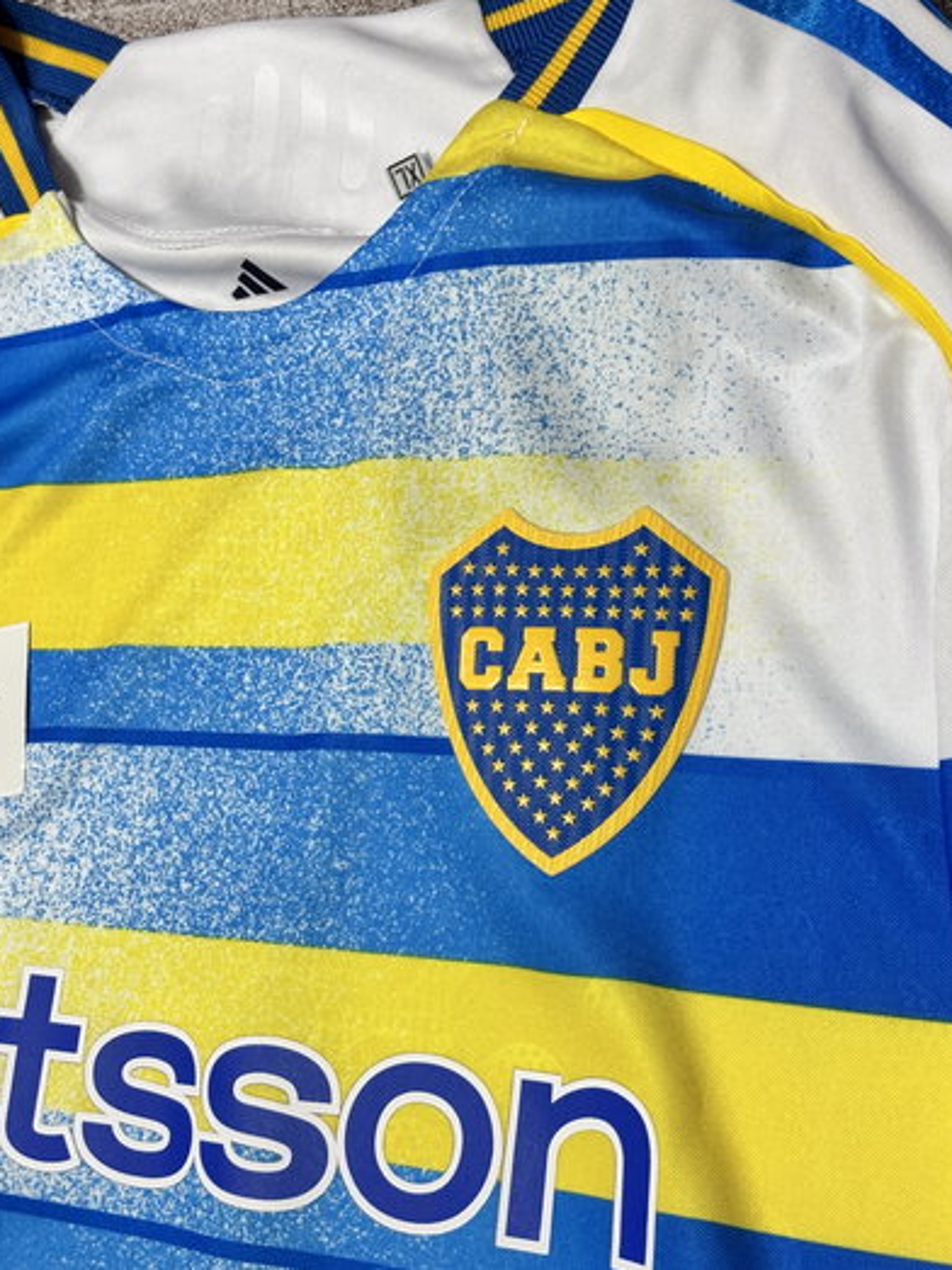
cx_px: 474
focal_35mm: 53
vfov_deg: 36.2
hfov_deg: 27.5
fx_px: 1944
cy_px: 625
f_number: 1.6
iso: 160
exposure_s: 1/50
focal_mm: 5.96
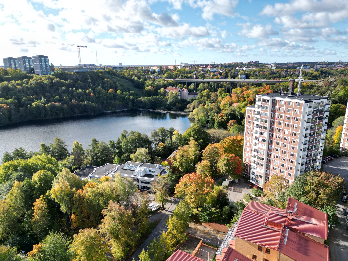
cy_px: 130
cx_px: 174
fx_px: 241
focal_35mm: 24
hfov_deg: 71.6
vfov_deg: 56.8
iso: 100
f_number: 1.7
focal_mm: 6.72
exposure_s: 1/1250
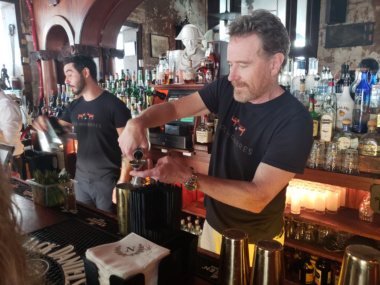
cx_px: 190
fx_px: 285
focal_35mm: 26
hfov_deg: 67.3
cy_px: 142
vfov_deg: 53.1
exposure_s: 1/20
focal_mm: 4.3
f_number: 1.5
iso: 250
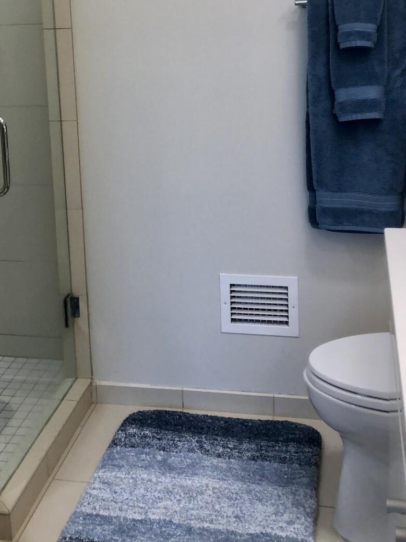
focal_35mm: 54
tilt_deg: -10.6
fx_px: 844
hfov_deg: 26.8
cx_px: 128
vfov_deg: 34.8
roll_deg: +1.5
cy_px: 139
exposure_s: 1/120
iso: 100
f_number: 1.8
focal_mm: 3.99
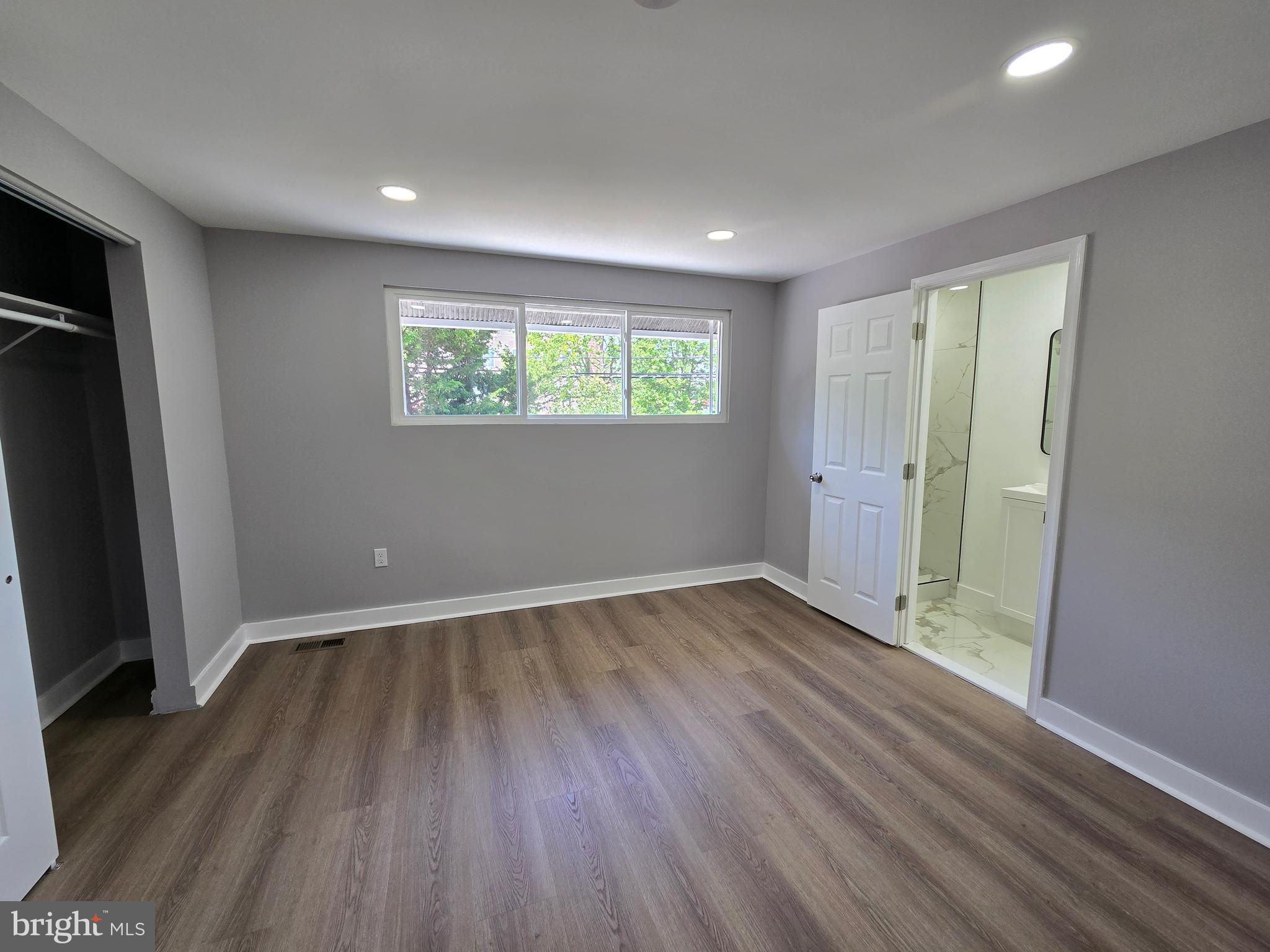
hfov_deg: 106.2
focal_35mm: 13
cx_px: 635
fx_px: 477
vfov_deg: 89.9
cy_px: 476
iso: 50
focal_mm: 2.2
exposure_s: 1/60
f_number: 2.2
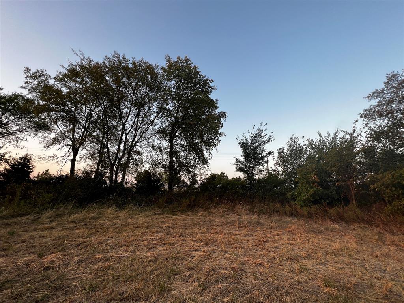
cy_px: 152
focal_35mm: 13
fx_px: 152
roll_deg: -1.1
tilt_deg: +12.4
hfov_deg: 106.2
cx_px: 202
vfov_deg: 89.9
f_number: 1.8
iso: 32
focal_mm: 1.57
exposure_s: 1/141
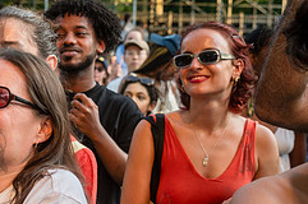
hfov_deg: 19.2
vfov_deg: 13.1
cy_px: 151
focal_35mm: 104
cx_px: 15
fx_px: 889
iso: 1000
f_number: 4.5
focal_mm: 40
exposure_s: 1/500
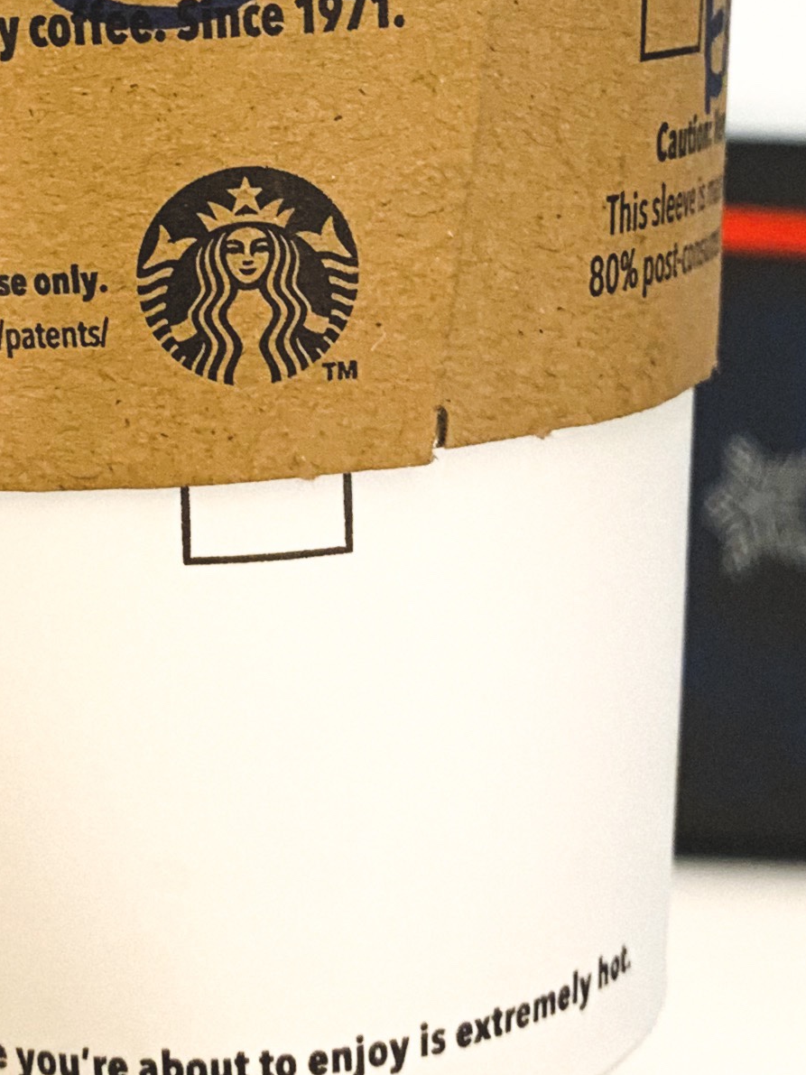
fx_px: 2732
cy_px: -107
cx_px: 278
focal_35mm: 88
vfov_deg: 21.1
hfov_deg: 16.7
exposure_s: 1/50
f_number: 1.8
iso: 80
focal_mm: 4.25
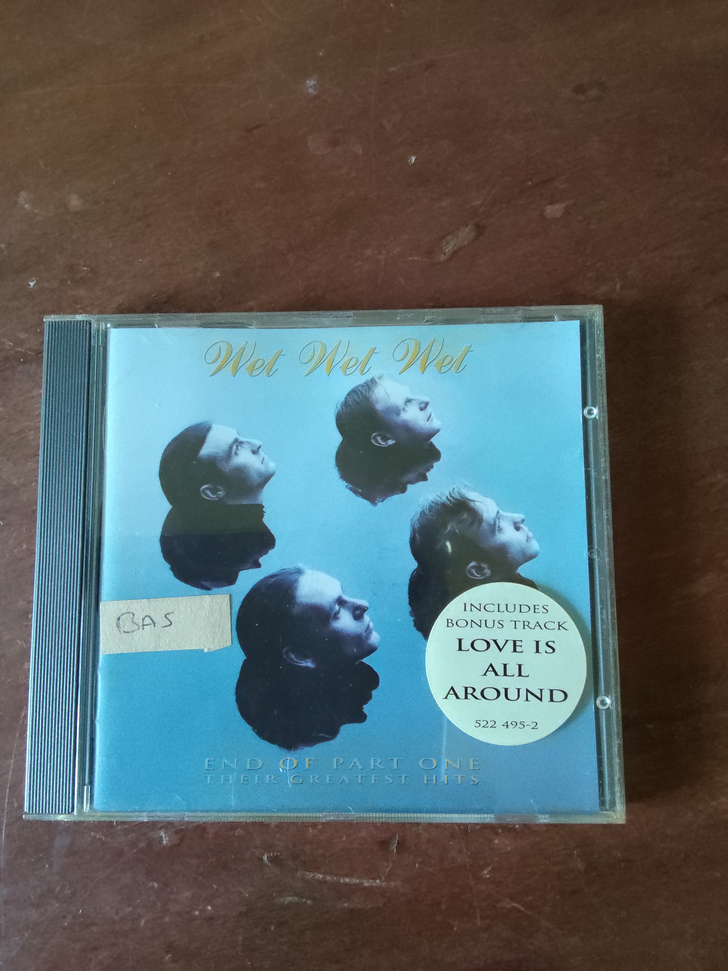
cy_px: 486
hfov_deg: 53.1
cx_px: 364
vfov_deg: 67.3
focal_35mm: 26
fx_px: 729
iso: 640
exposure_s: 1/33.3
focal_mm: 2.78
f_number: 2
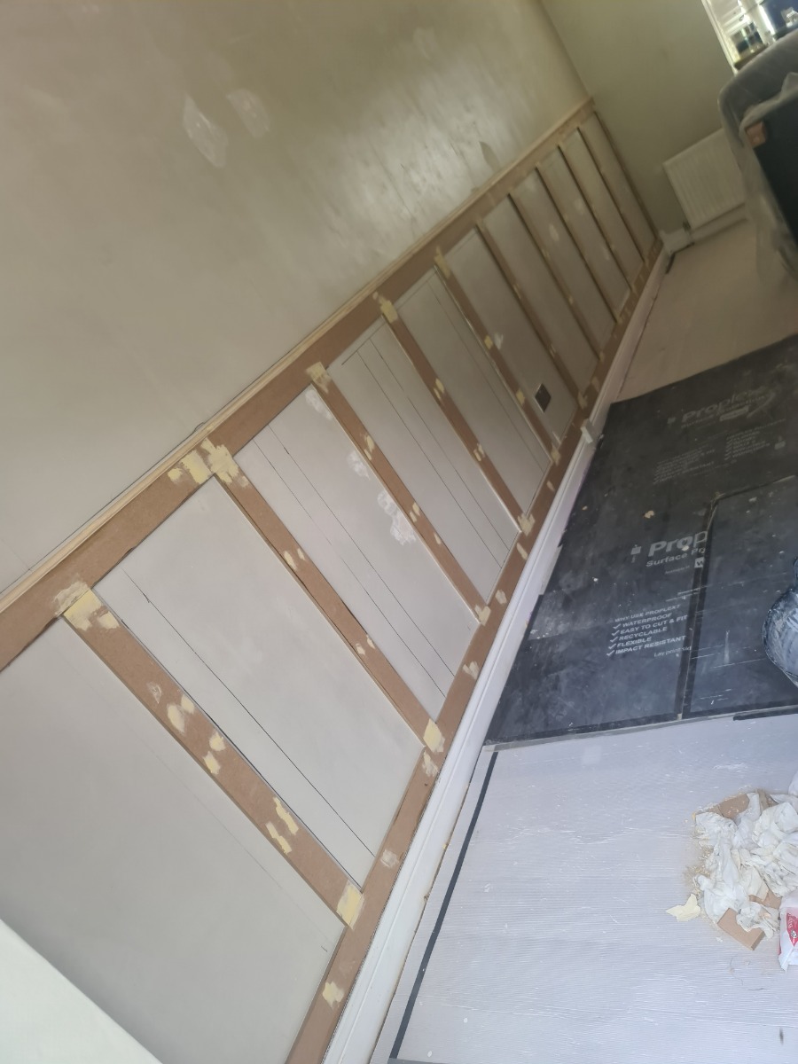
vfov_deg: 69.4
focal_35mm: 25
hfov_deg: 54.9
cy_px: 532
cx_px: 399
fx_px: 768
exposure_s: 1/100
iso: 80
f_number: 1.8
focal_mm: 7
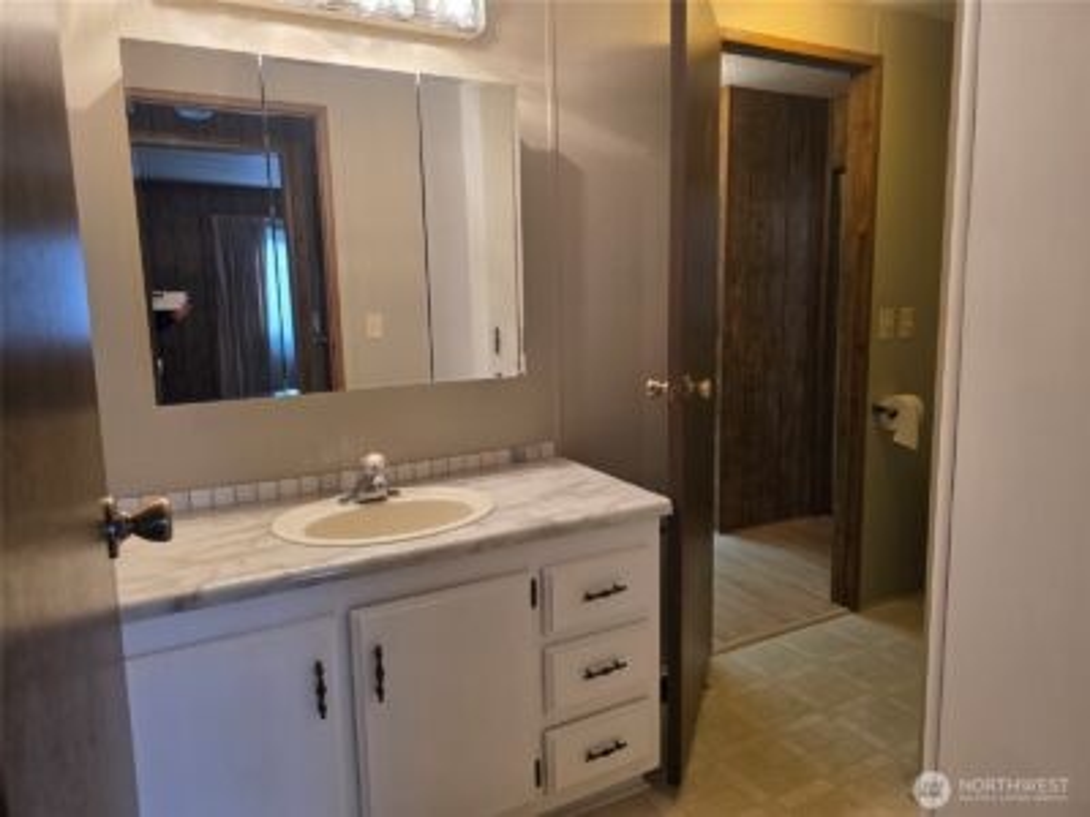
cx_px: 545
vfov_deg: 58.9
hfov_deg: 73.9
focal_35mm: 23
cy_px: 408
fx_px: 724
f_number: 1.7
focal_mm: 6.3
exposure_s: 1/120
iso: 200
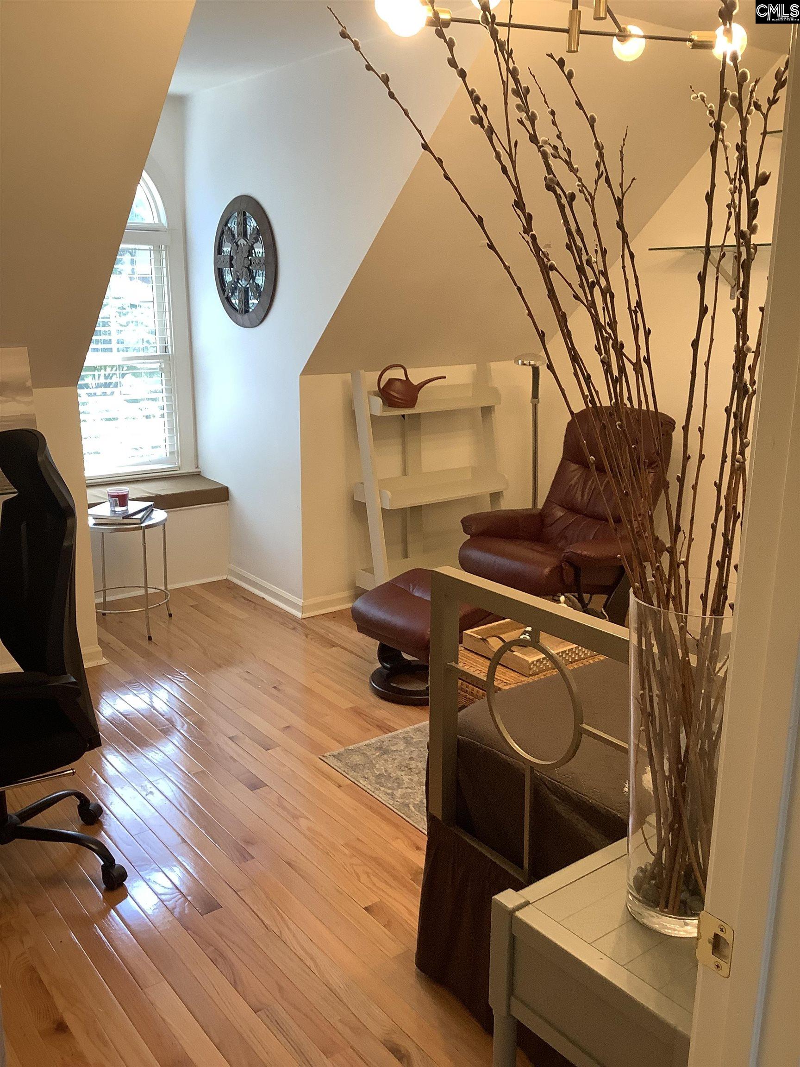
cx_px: 400
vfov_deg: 58.4
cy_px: 534
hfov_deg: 45.4
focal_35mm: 31
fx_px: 955
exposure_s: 1/50
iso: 64
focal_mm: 3.3
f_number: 2.4
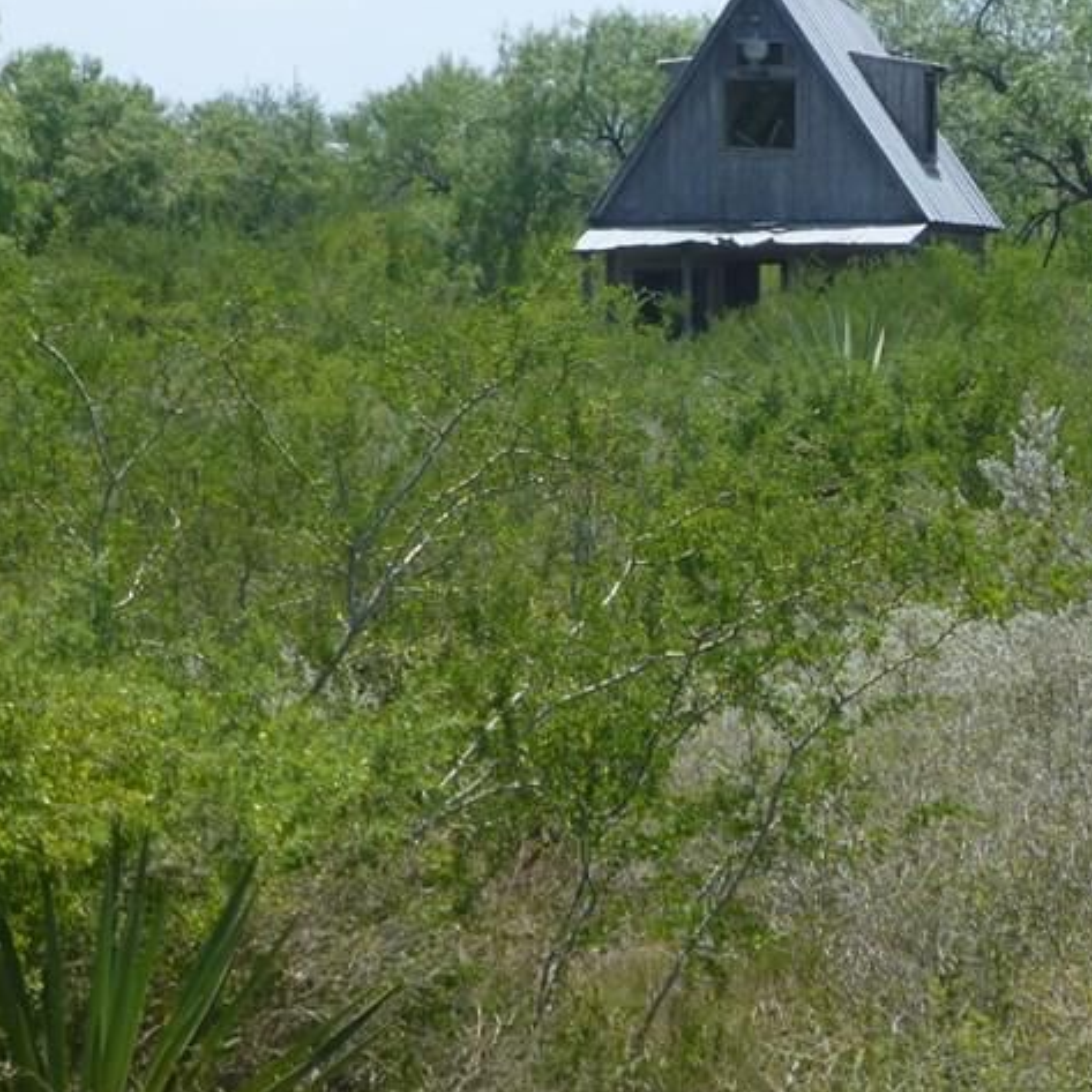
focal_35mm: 195
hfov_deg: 9.0
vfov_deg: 9.0
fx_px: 6960
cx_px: 829
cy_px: 323
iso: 100
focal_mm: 18.2
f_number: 5.3
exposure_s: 1/500
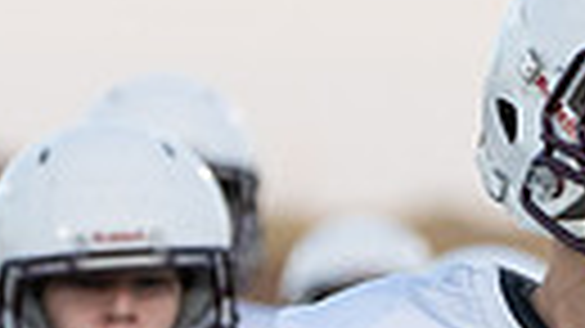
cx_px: 590
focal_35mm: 1099
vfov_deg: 1.1
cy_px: 510
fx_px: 17041
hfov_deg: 2.0
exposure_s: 1/1000
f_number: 5.6
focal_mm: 235
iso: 1600
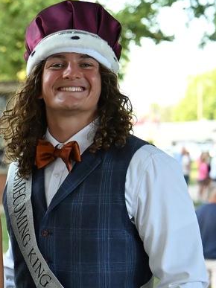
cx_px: -137
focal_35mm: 107
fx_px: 891
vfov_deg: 18.3
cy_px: 198
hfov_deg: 12.9
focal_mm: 42
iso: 5600
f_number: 2.8
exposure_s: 1/3200
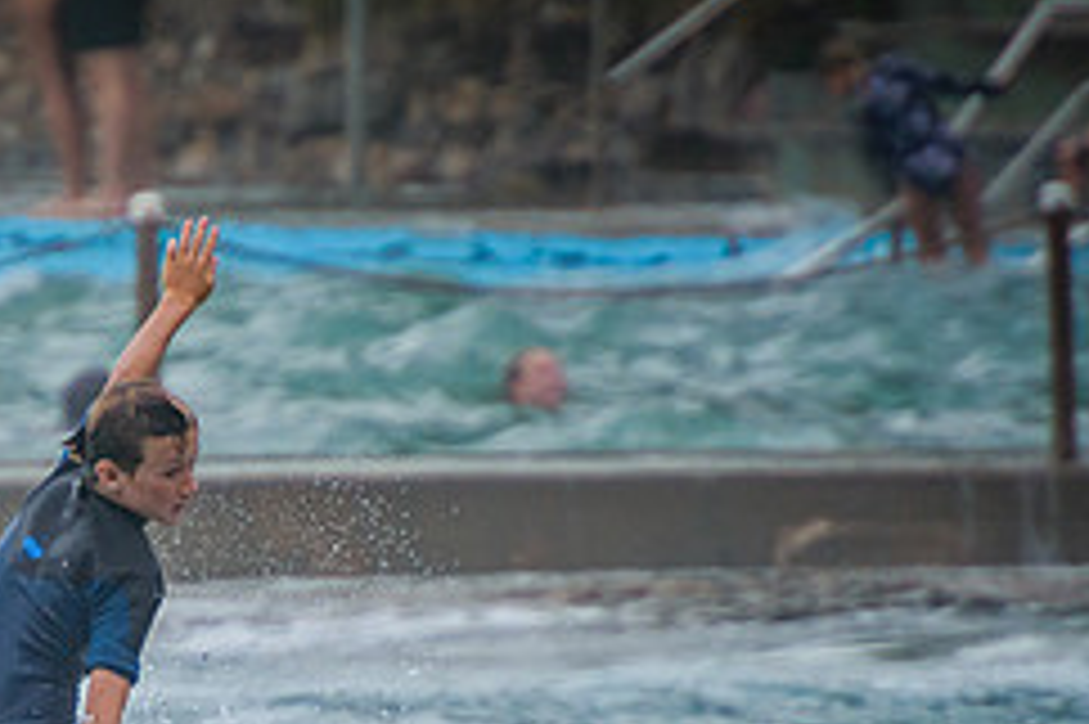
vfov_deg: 1.0
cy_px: 785
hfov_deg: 1.4
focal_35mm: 1438
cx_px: 0
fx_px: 43468
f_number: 5.6
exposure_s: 1/2000
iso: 400
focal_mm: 400
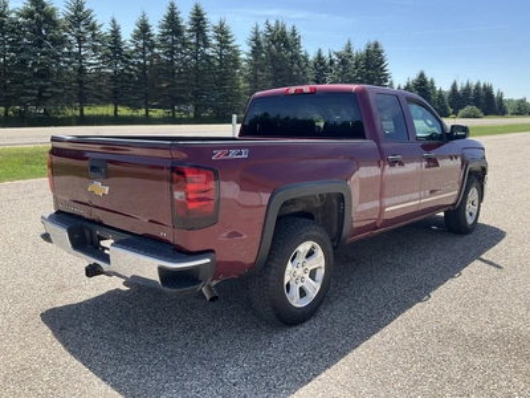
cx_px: 265
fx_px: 444
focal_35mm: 29
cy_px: 199
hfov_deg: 61.7
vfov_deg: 48.2
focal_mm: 3
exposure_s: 1/739
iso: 25
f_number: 1.8
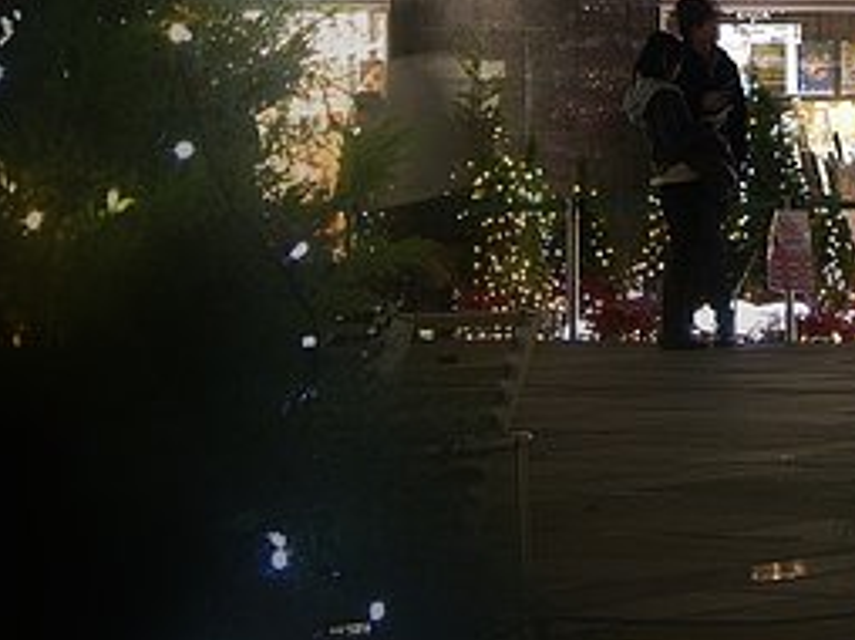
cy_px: 24
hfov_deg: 8.7
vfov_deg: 6.5
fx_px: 5577
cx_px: 798
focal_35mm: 226
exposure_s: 1/3.33
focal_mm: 18.5
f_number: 4.1
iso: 200
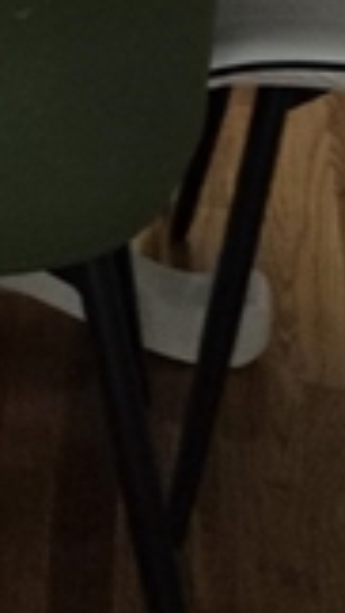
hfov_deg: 10.1
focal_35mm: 119
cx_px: -27
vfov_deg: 14.9
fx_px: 1937
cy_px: -590
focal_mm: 5.4
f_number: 1.8
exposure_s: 1/120
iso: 250
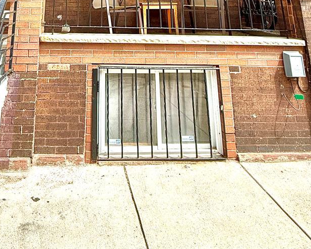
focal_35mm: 34
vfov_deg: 31.4
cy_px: -88
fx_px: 313
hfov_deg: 51.2
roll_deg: -1.2
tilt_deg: +17.5
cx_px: 89
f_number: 2.2
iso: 50
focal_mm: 2.22
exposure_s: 1/658
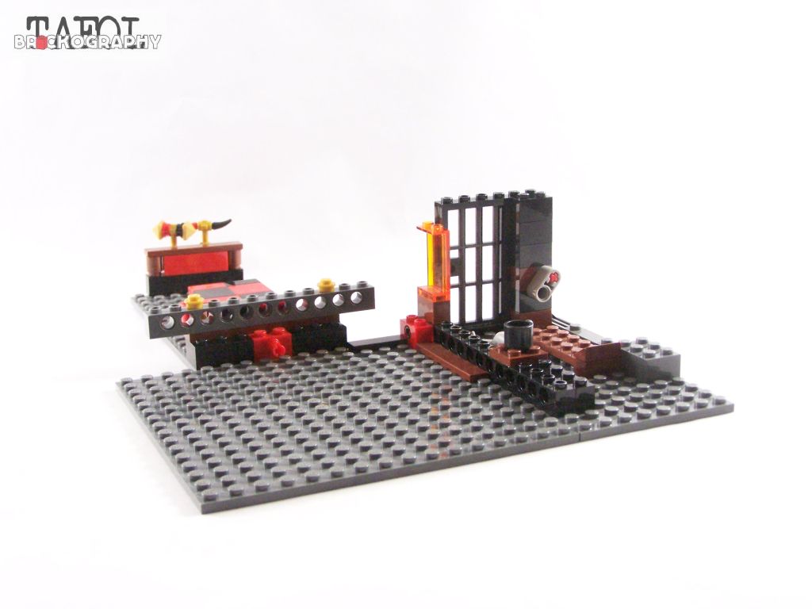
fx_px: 1196
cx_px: 406
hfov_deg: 37.5
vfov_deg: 28.6
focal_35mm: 51
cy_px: 304
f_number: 4
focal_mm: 8.5
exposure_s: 1/45
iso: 400
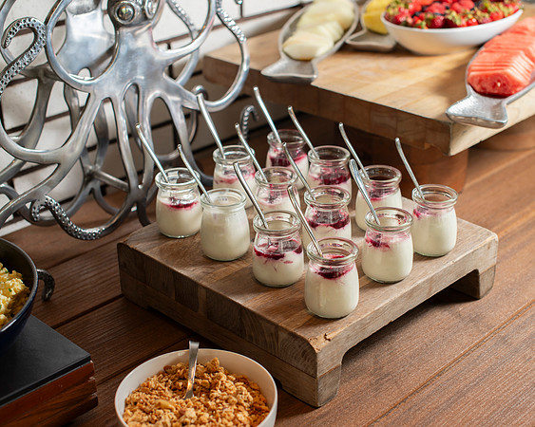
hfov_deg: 33.3
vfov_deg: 27.0
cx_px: 321
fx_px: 891
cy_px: 214
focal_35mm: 56
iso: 200
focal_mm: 50
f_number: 4
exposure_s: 1/200
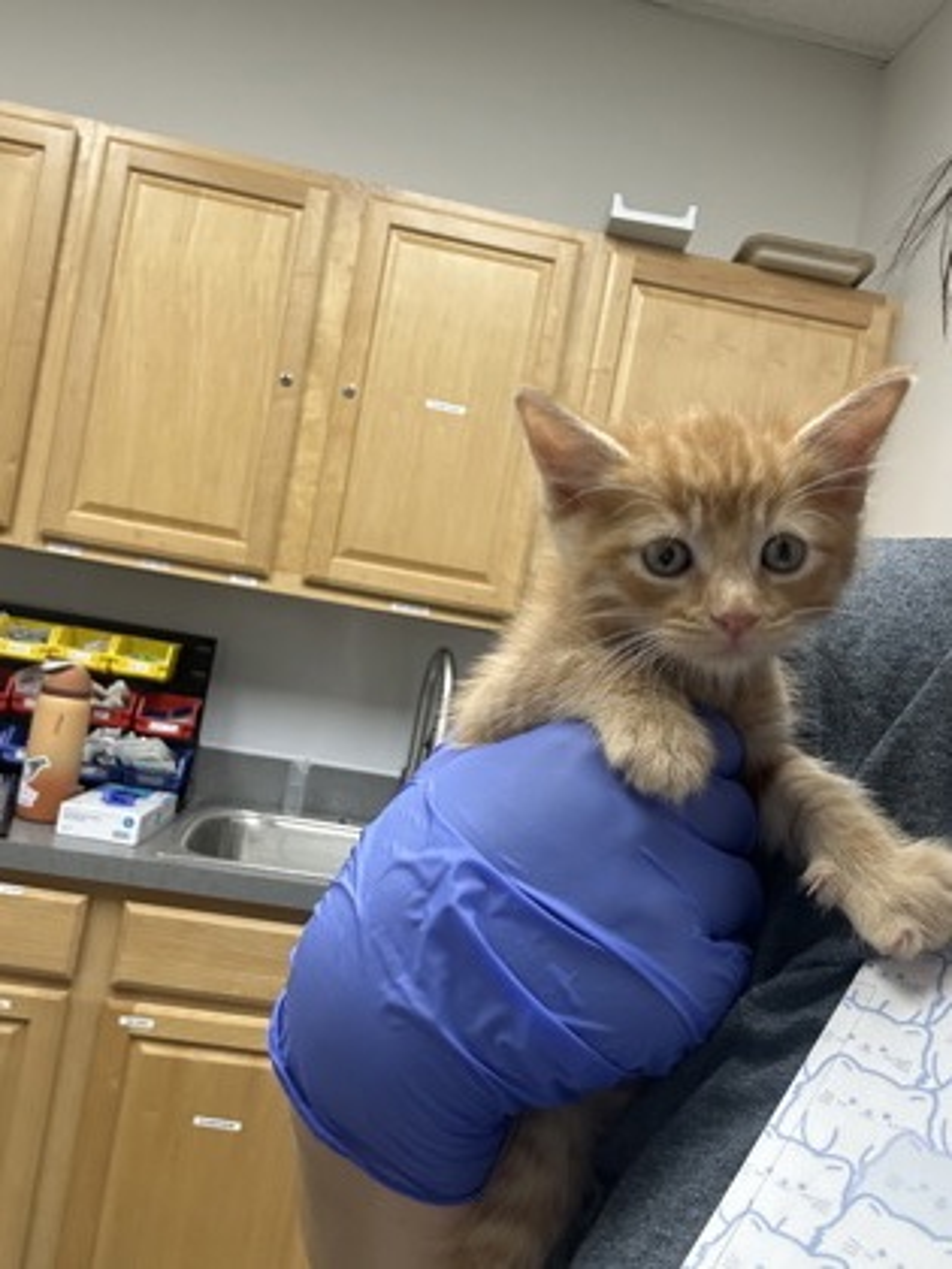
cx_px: 476
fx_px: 1100
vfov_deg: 60.0
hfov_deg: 46.8
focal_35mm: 30
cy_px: 634
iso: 80
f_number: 1.9
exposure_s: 1/60
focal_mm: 2.69
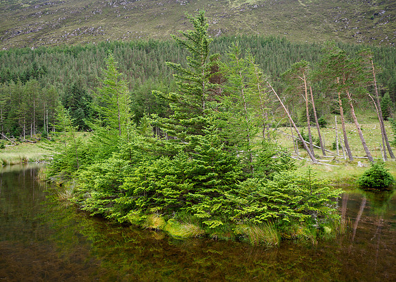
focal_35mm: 27
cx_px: 200
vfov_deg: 50.4
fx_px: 300
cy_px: 132
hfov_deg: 66.8
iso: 200
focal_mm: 13
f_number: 2.8
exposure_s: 1/200
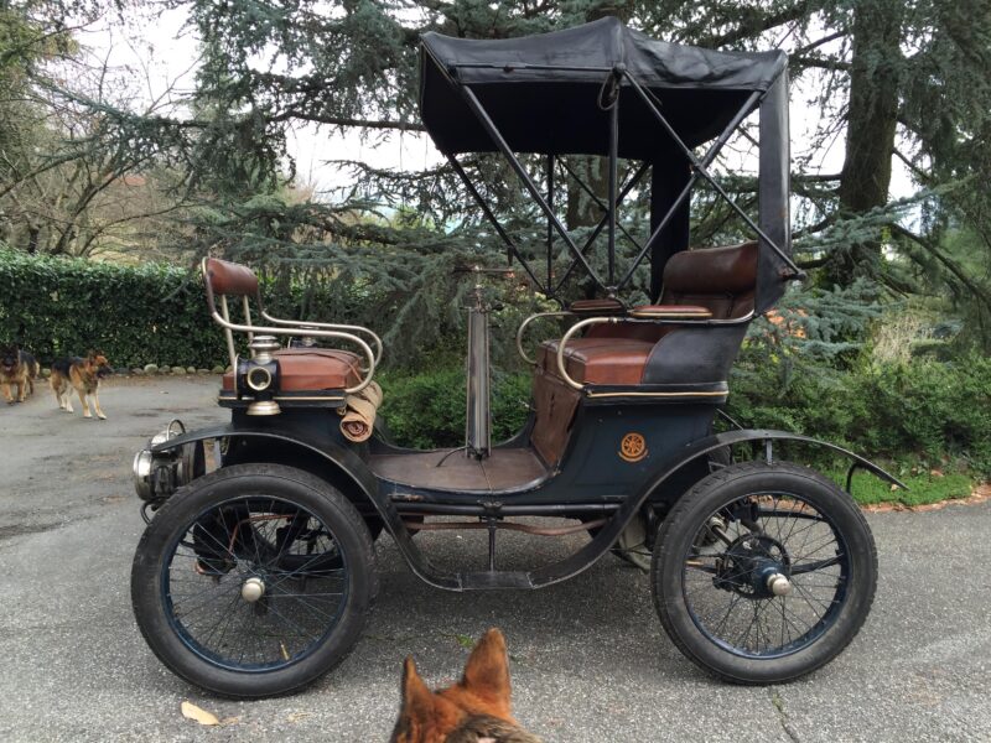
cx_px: 496
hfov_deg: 61.7
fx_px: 830
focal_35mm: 29
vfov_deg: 48.2
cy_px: 372
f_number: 2.2
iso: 32
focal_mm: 4.15
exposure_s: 1/199
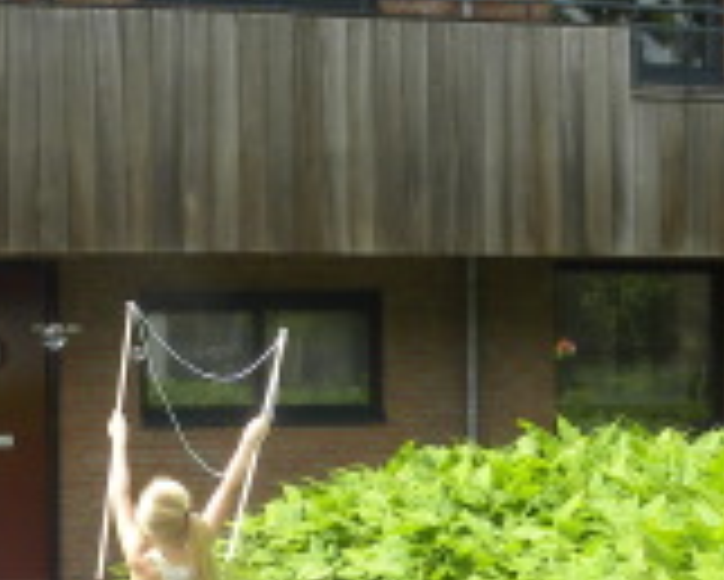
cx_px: 72
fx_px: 2165
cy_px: 445
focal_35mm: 101
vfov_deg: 15.2
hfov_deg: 18.7
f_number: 4.5
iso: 64
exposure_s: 1/205
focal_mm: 4.6
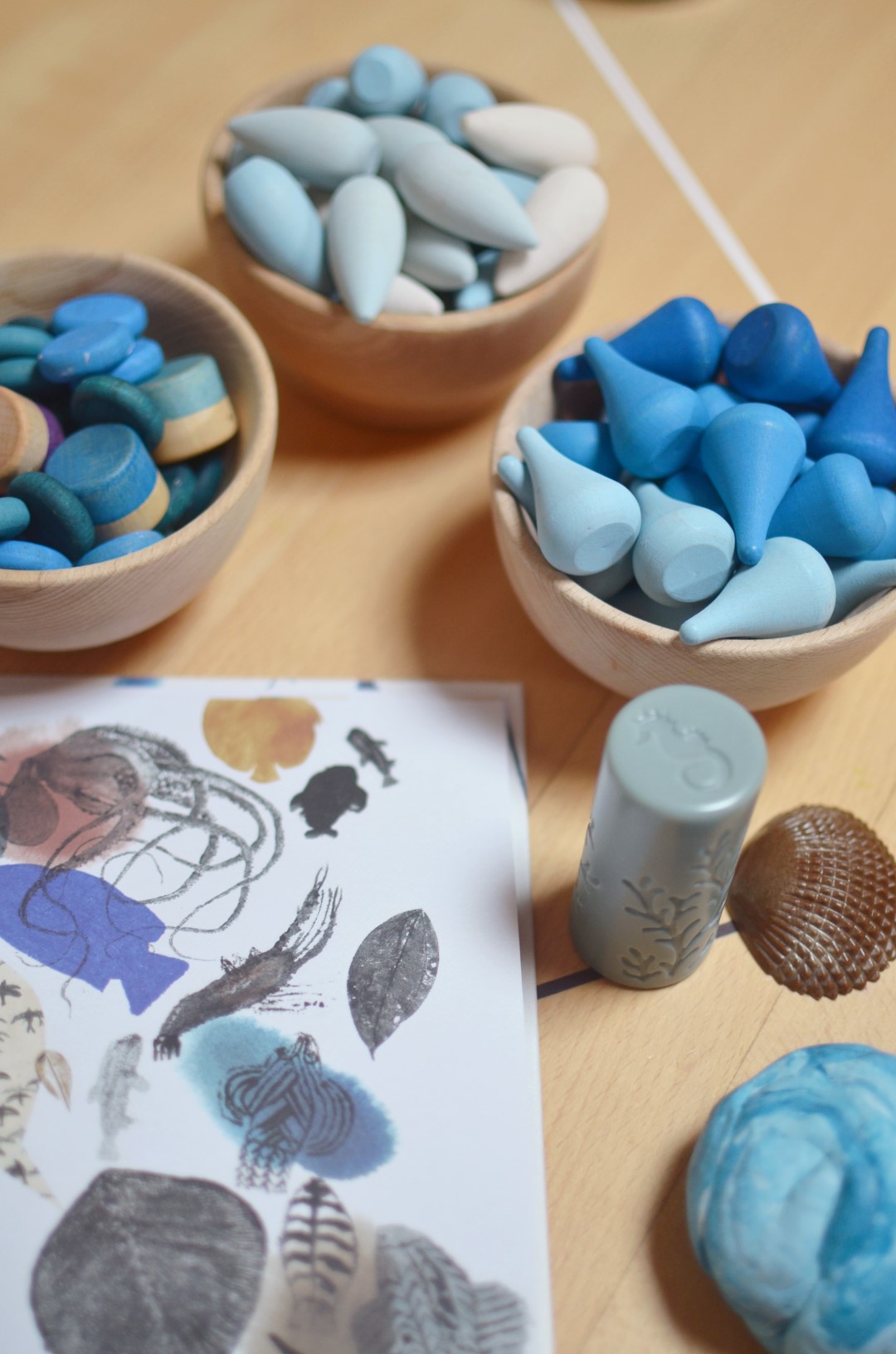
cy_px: 677
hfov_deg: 25.6
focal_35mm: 52
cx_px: 448
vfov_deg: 37.9
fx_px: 1969
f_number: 1.8
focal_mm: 35
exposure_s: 1/100
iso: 400
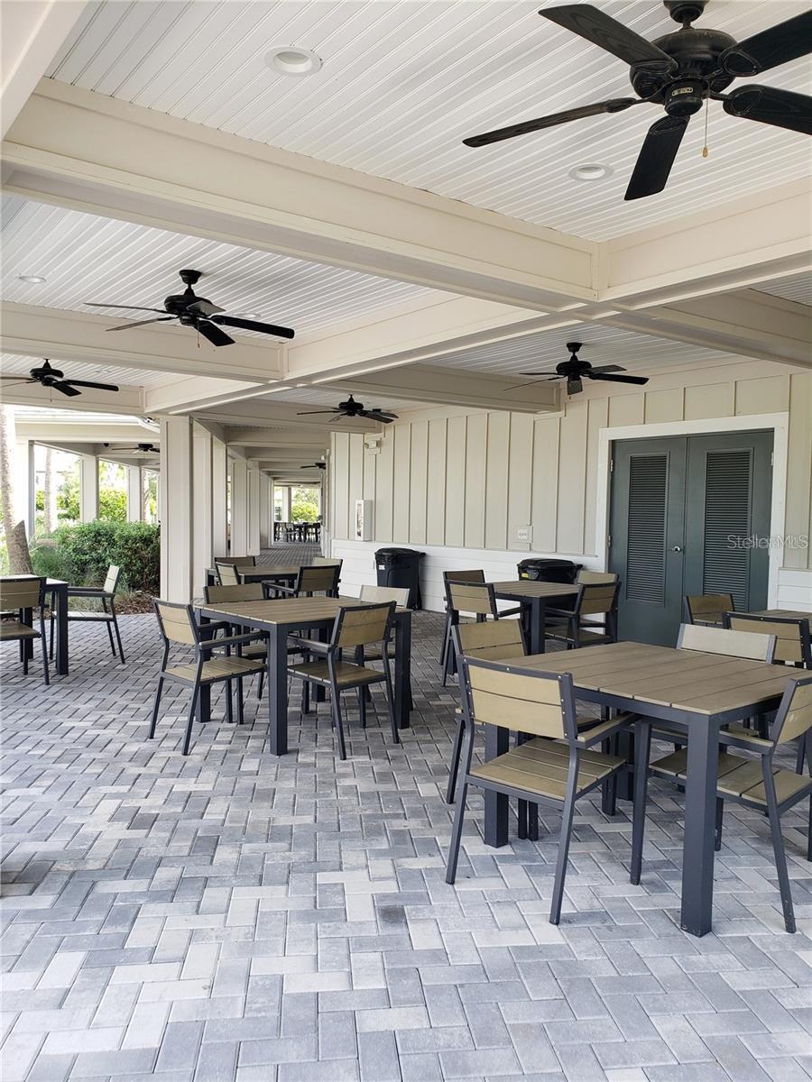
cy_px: 541
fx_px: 813
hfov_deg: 53.1
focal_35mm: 26
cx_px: 406
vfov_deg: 67.3
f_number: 2.4
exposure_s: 1/100
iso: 50
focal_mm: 4.3
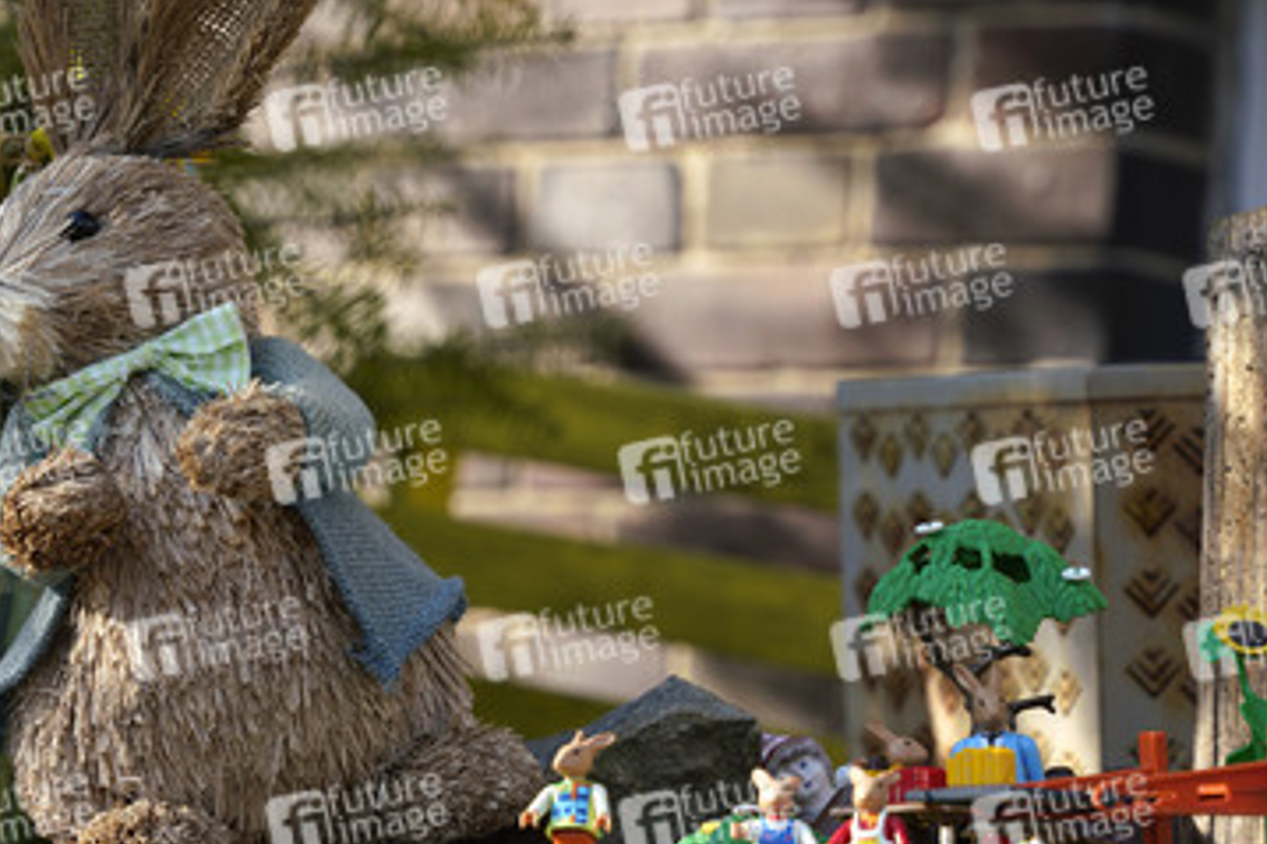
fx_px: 7563
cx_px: 616
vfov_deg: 6.4
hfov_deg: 9.6
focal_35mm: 215
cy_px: 374
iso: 160
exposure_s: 1/160
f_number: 8
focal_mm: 171
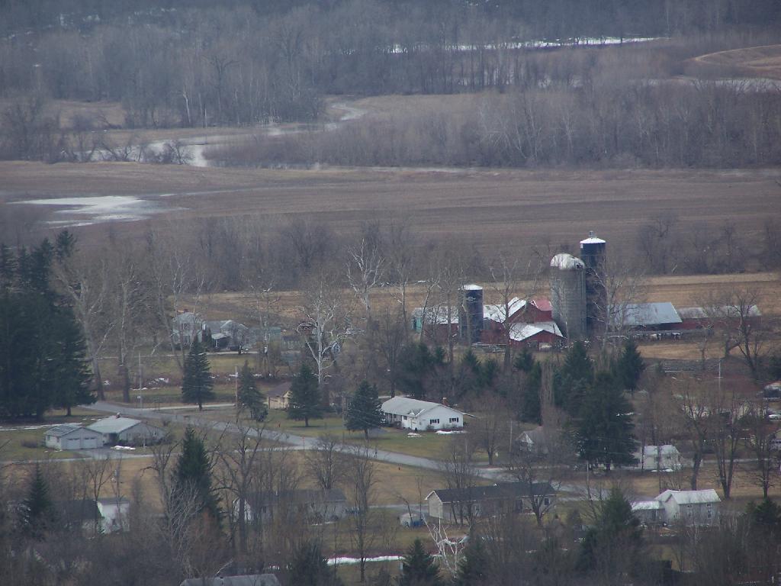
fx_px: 8573
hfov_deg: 5.2
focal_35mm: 380
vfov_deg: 3.9
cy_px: 293
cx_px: 390
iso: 80
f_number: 3.7
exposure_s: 1/400
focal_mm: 63
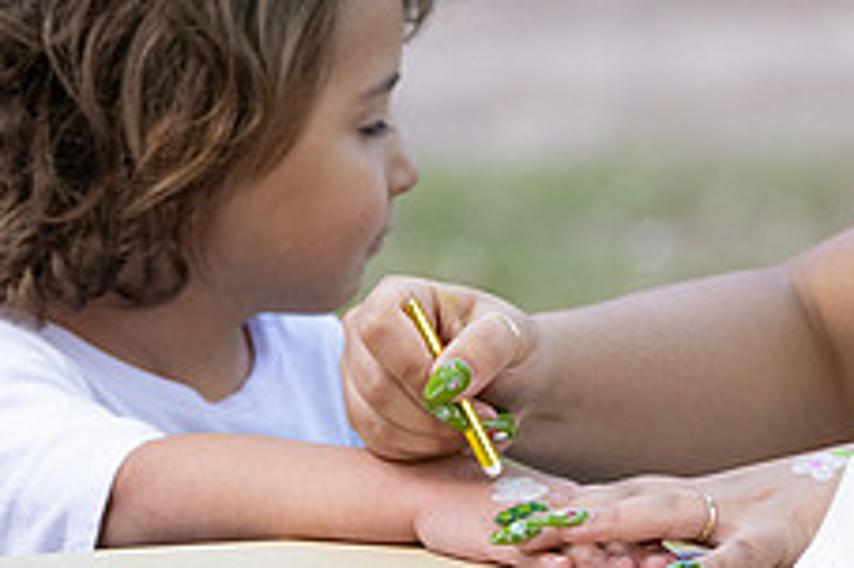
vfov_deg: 3.2
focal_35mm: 423
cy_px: 103
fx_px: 10027
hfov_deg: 4.9
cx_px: 551
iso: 1400
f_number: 4
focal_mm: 125
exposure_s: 1/1250
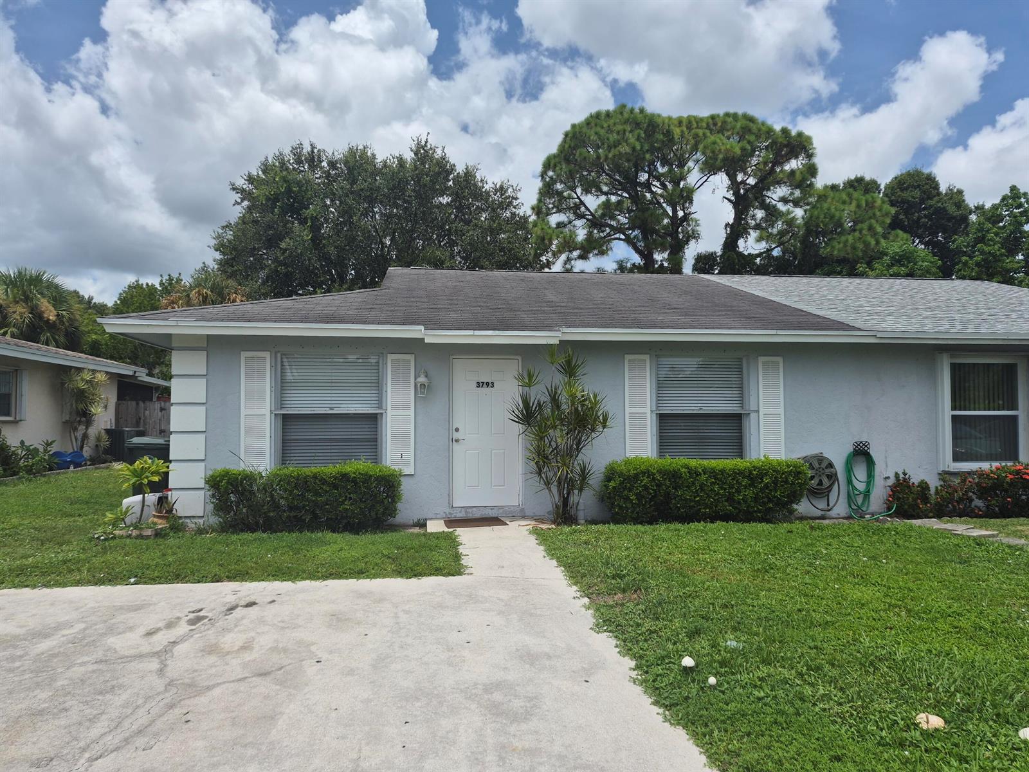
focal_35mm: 23
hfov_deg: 73.9
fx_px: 684
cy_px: 386
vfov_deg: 58.9
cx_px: 514
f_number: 1.8
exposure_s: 1/7696
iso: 64
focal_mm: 5.4
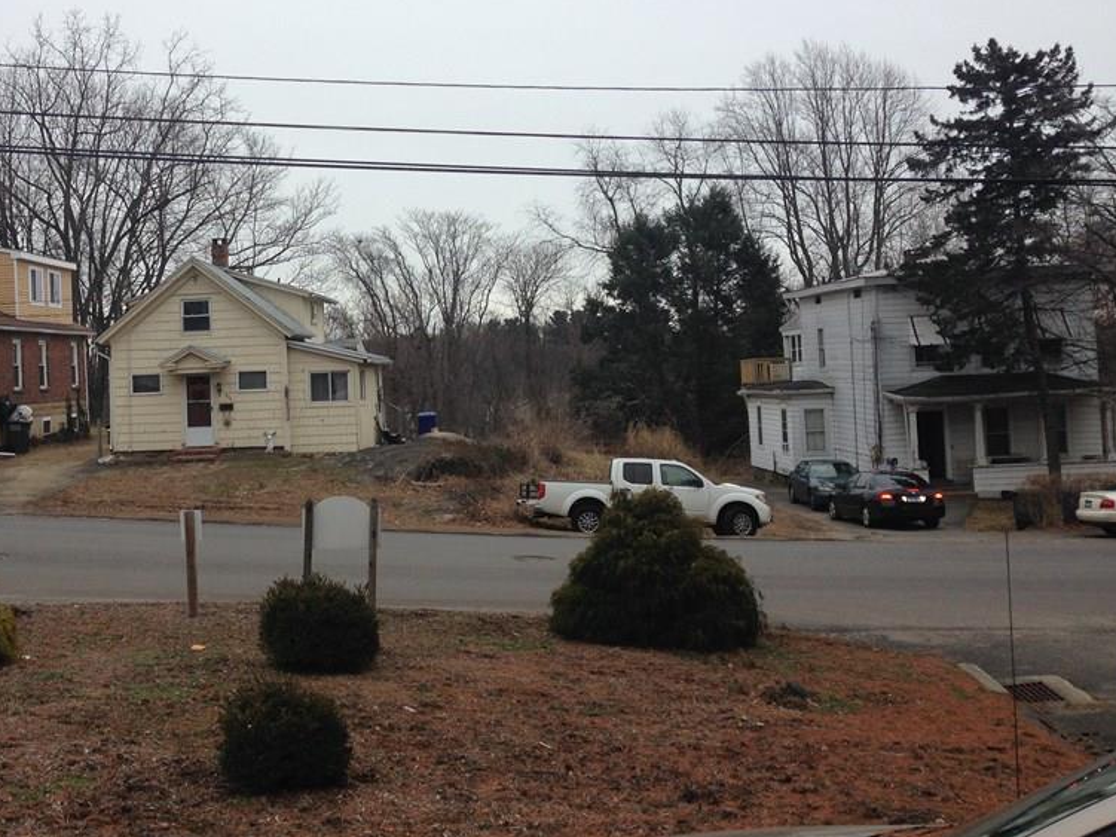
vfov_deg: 32.1
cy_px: 326
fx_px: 1451
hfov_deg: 41.5
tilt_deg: +0.6
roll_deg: +1.2
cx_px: 372
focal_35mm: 45
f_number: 2.4
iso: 50
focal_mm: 4.12
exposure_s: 1/521
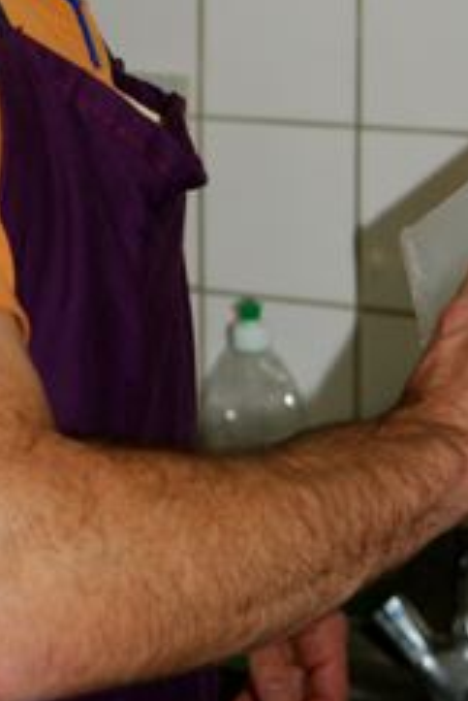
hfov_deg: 11.0
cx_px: -44
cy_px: 106
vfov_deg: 16.4
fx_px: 2401
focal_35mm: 123
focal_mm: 31
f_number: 2.8
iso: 200
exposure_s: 1/60
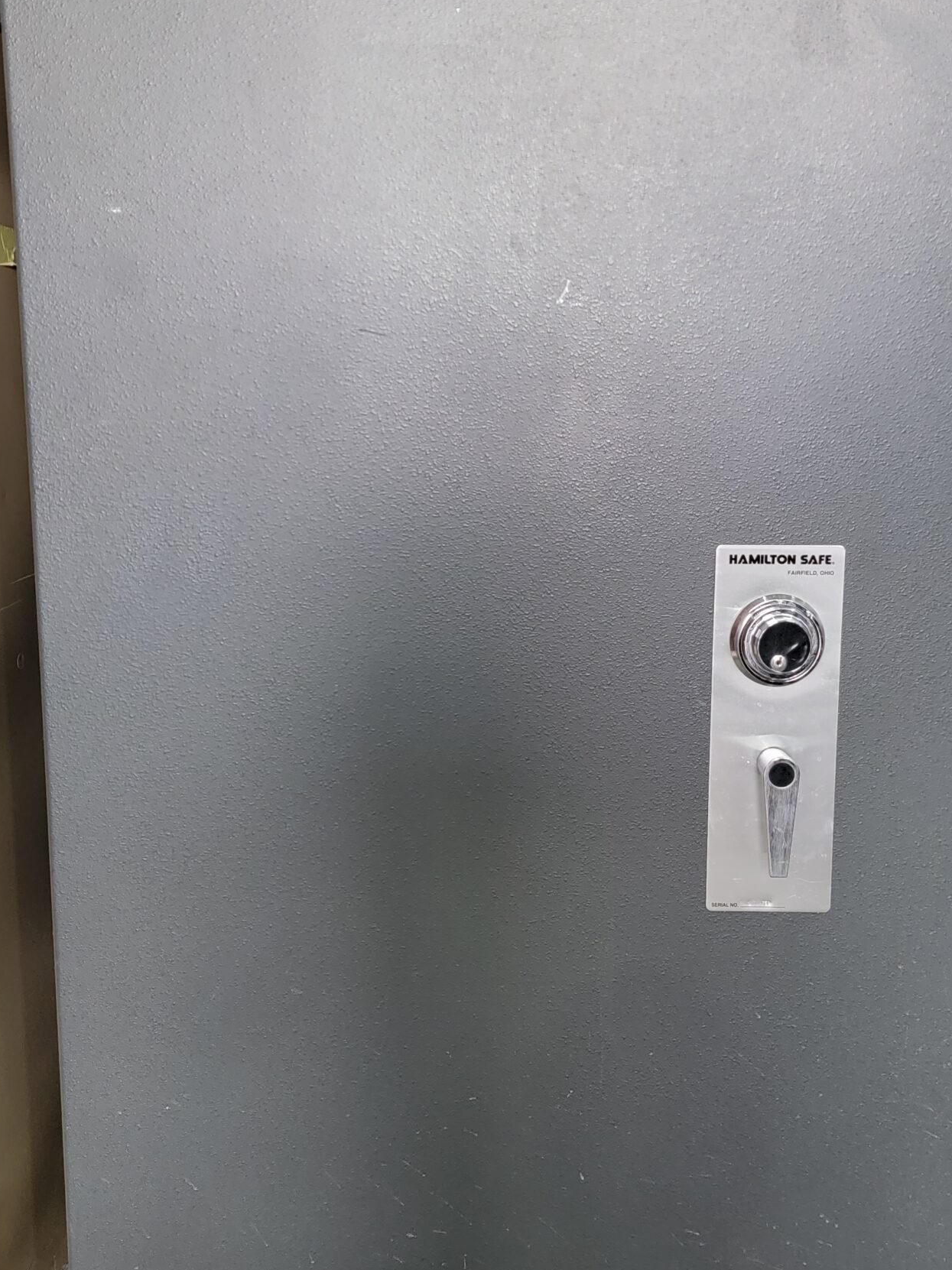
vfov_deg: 50.1
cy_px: 603
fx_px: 1357
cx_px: 528
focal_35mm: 37
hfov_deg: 38.6
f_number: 1.8
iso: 320
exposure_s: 1/119
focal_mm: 6.7
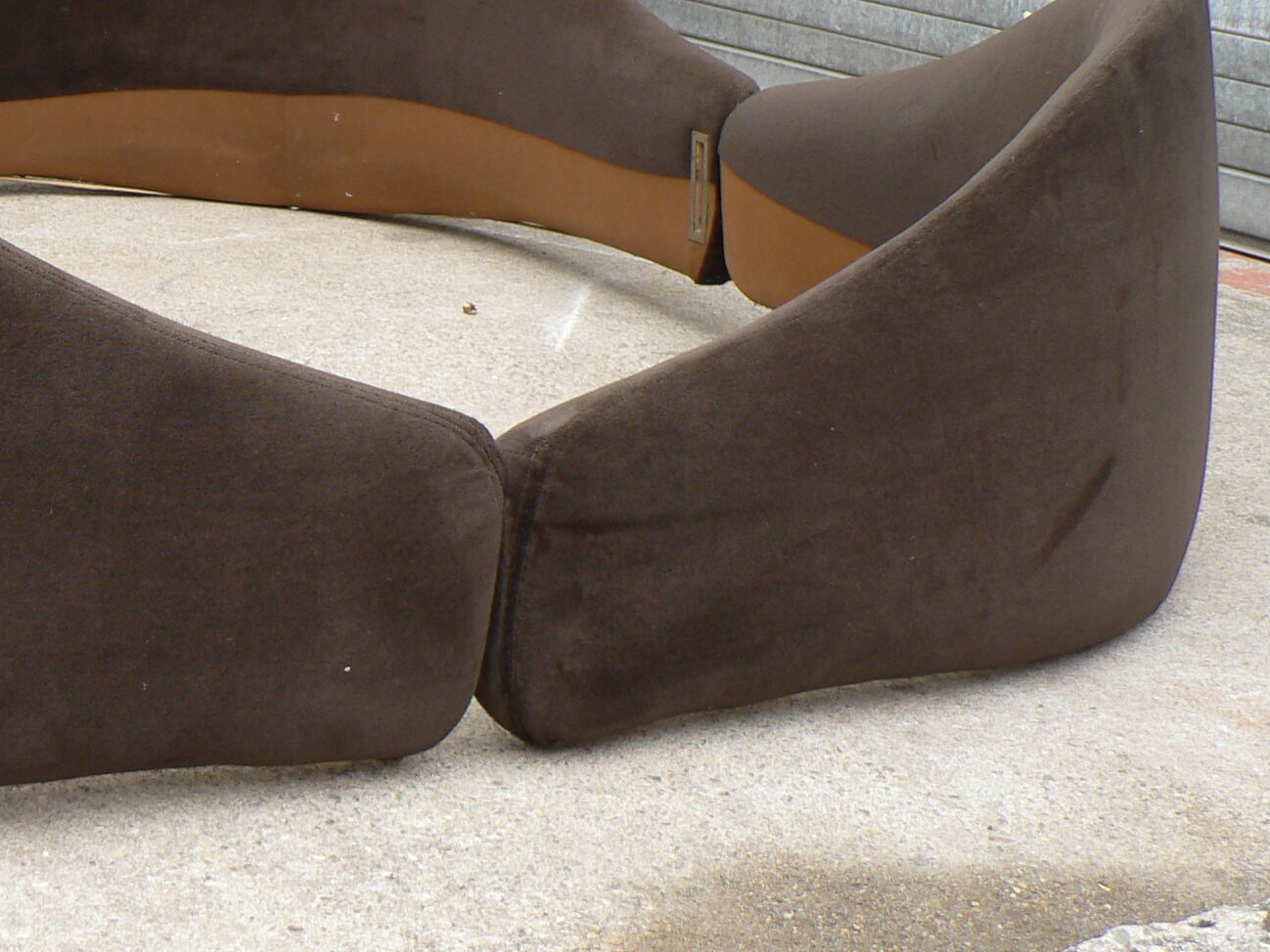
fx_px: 2605
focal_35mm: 71
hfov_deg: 26.3
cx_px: 79
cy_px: 385
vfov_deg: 20.7
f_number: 2.8
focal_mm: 6
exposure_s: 1/100
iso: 80
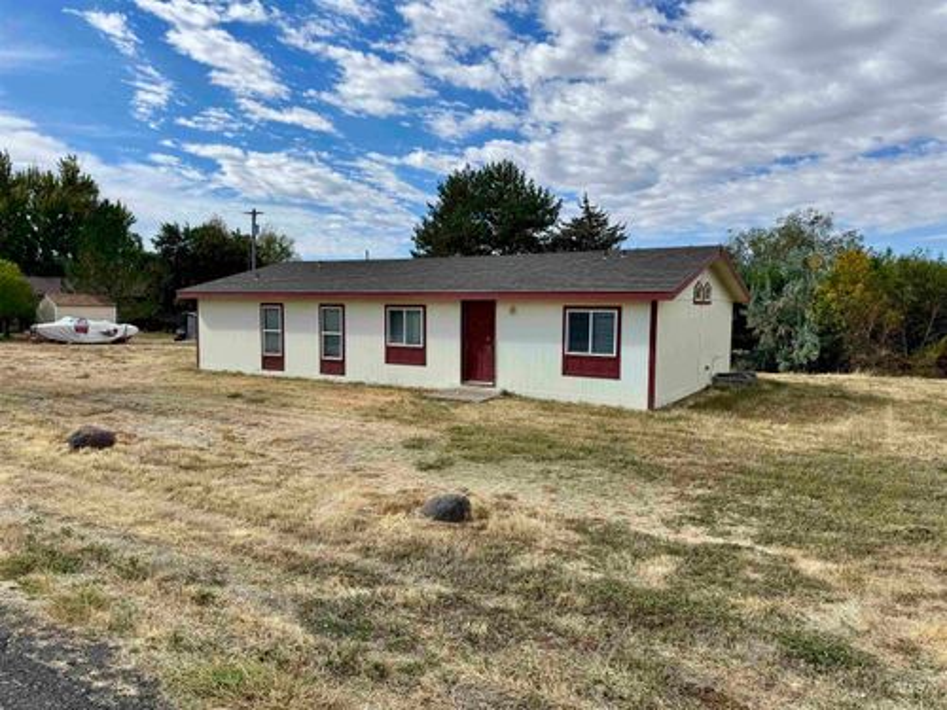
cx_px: 474
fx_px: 657
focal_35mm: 24
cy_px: 355
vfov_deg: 56.8
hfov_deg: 71.6
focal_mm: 6.76
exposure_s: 1/5348
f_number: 1.78
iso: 80
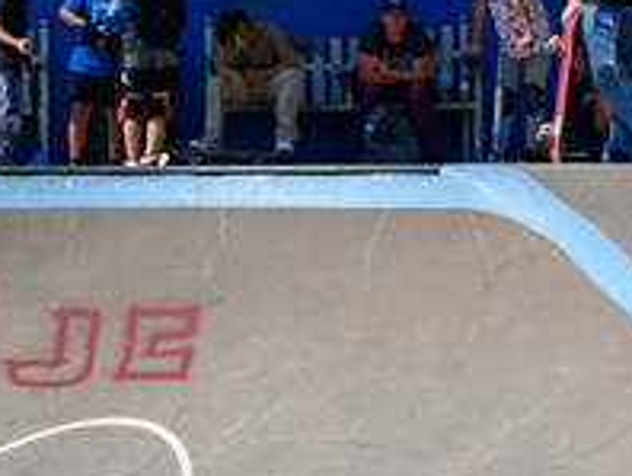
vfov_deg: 4.5
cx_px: -262
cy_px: 296
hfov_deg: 6.0
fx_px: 6014
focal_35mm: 329
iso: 200
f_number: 8
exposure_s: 1/1000
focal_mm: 78
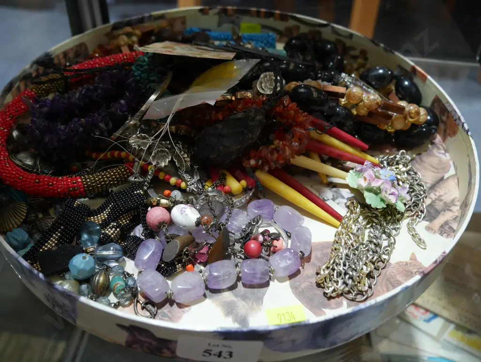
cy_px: 181
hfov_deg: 56.8
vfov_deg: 44.2
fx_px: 445
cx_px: 240
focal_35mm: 32
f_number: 3.6
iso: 500
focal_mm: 16
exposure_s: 1/60
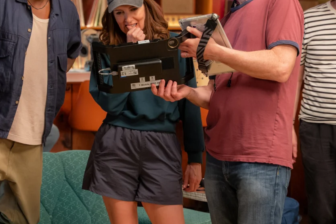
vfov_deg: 13.5
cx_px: 145
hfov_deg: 20.2
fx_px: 942
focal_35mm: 101
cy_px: 78
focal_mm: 70
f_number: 3.5
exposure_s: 1/320
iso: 8000
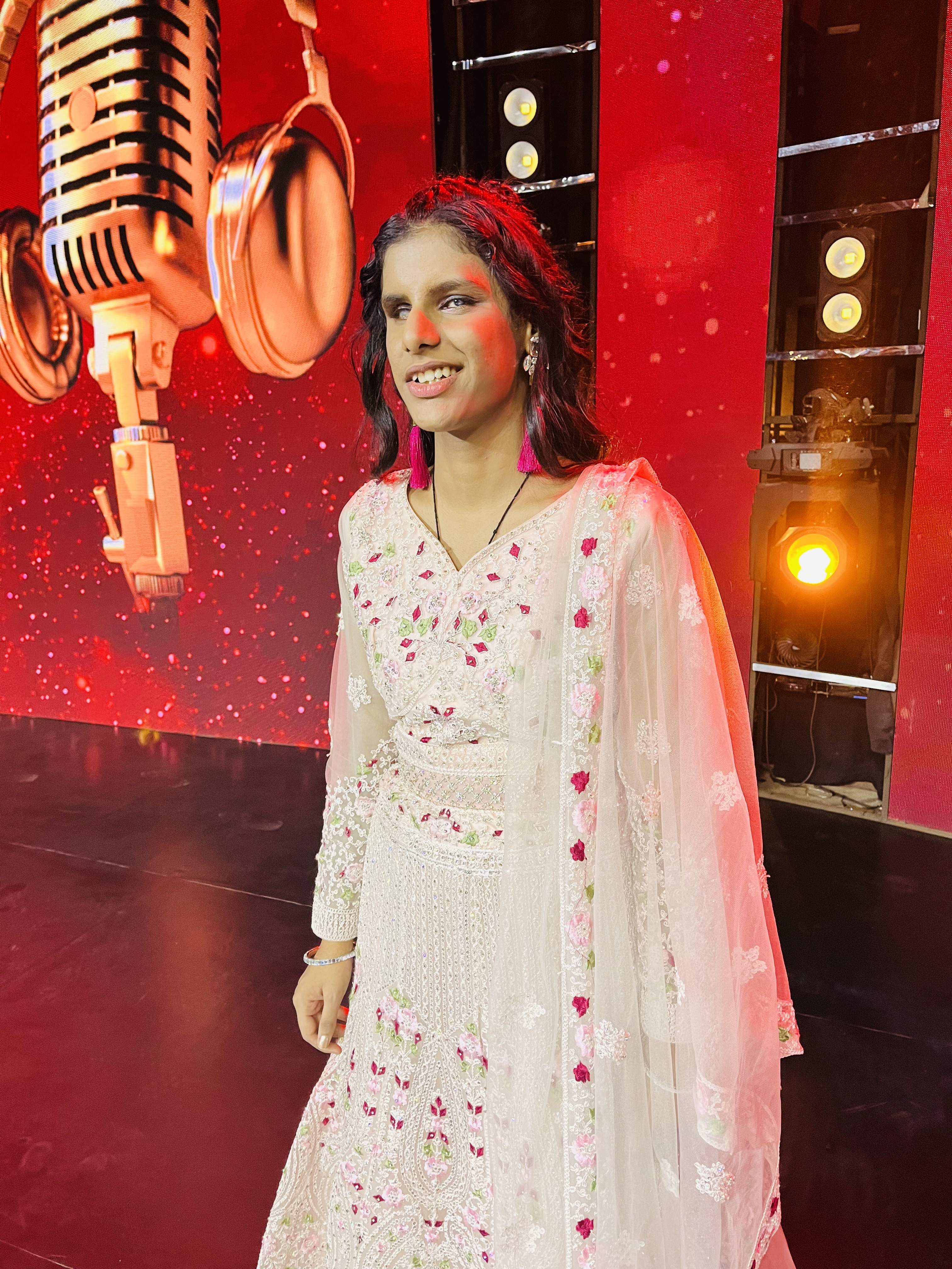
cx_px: 476
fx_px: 953
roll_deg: +2.7
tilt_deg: -12.7
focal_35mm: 26
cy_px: 634
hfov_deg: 53.1
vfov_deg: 67.3
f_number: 1.6
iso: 250
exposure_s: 1/52
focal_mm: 5.1
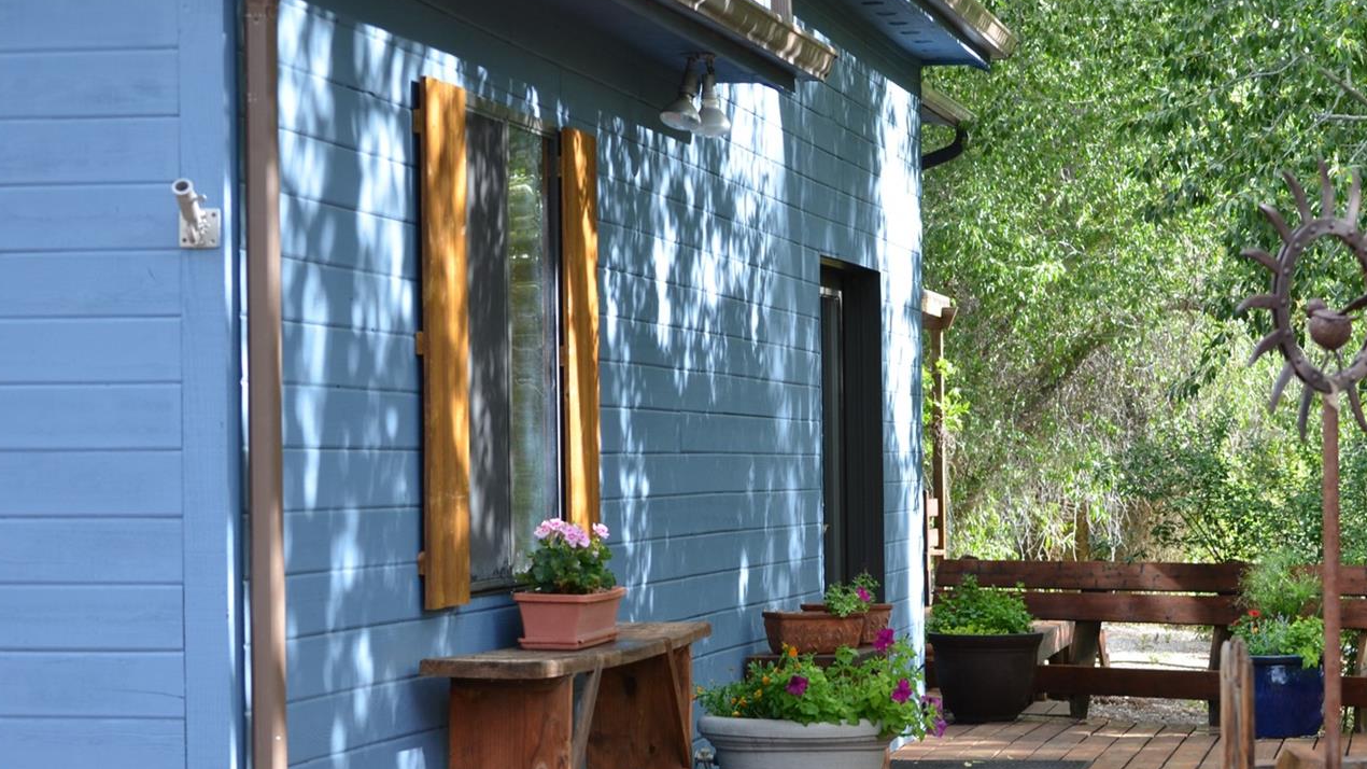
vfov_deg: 11.1
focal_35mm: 109
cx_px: 818
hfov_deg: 19.7
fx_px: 3938
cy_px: 524
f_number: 5.6
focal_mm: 55
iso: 320
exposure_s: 1/125
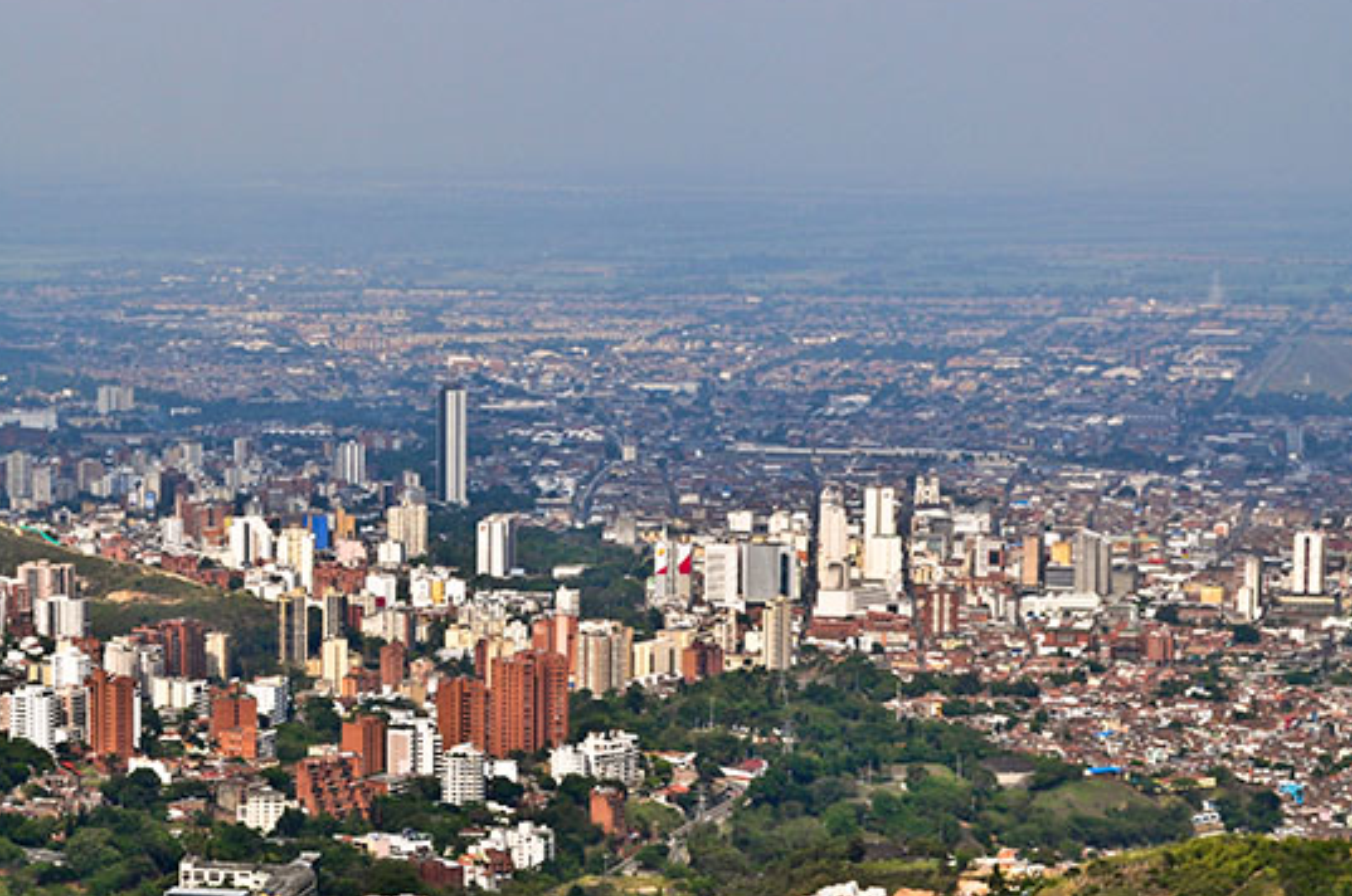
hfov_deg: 18.5
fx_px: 4149
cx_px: 463
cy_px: 584
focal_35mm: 111
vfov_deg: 12.3
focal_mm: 55
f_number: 11
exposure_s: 1/400
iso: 200
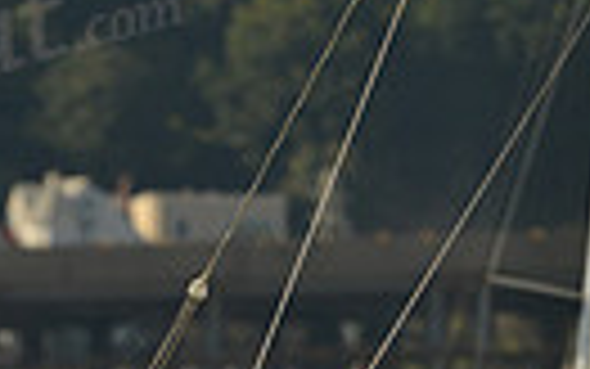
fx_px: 24644
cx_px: 419
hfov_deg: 1.4
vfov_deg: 0.9
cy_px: 659
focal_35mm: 1532
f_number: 7.1
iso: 320
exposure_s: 1/1250
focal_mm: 340
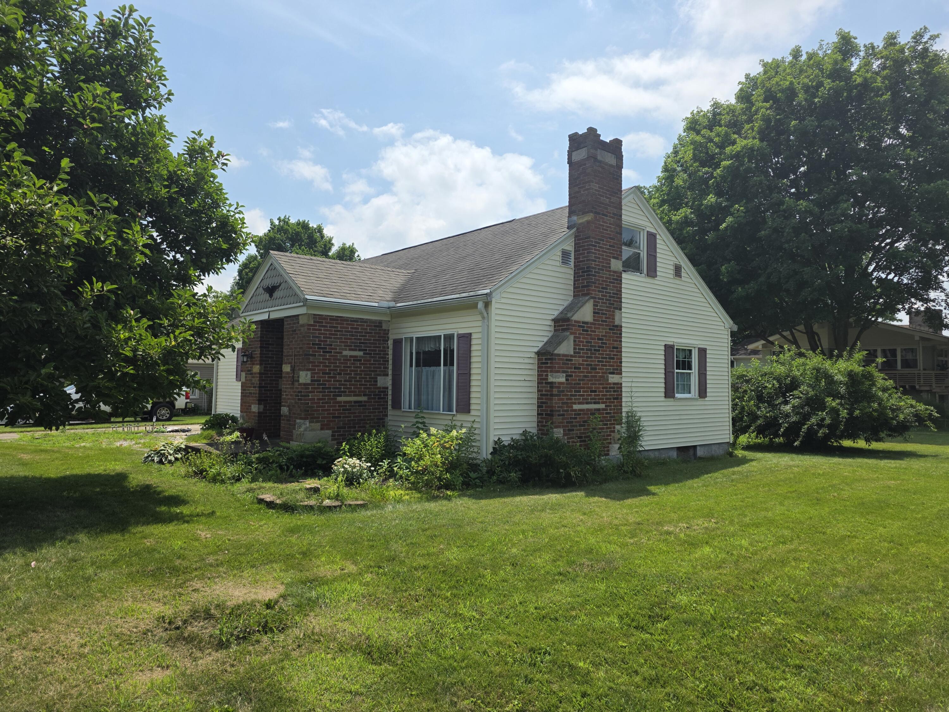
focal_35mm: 23
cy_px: 356
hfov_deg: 73.9
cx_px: 474
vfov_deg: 58.9
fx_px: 631
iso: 64
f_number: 1.7
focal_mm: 6.25
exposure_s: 1/7944
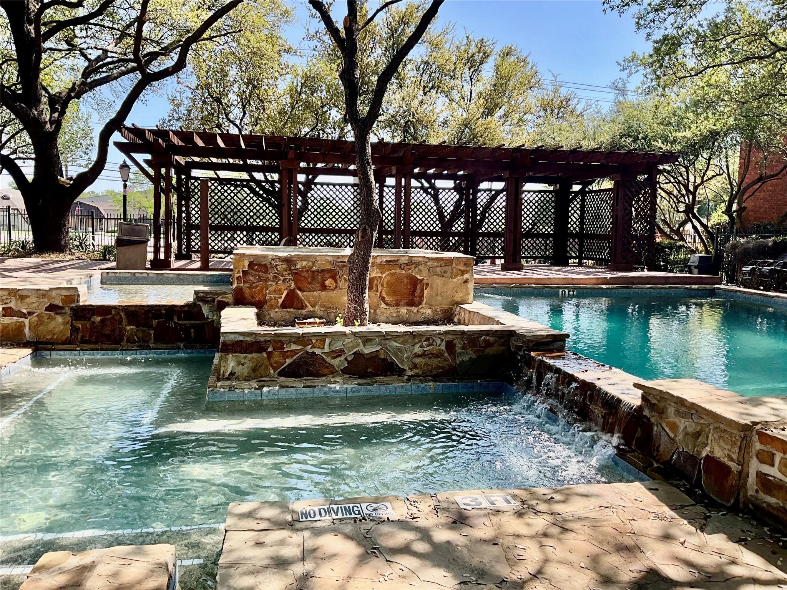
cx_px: 394
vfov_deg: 48.2
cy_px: 295
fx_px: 659
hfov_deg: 61.7
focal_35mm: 29
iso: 25
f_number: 1.8
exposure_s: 1/465
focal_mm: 3
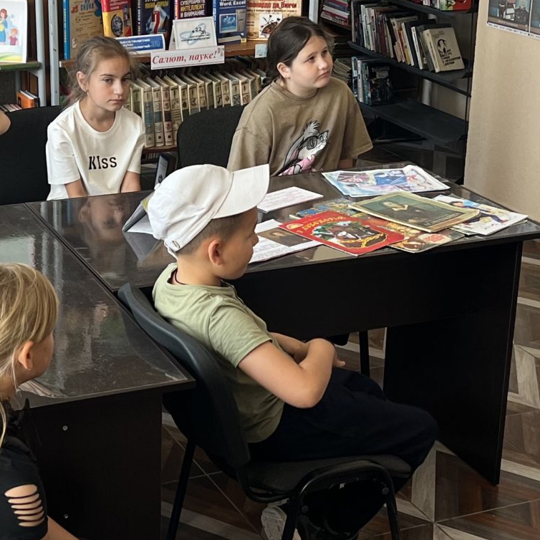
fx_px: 1377
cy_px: 249
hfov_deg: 22.1
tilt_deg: -20.1
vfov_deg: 22.2
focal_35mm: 78
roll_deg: -0.7
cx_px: 186
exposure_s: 1/121
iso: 100
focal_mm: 5.7
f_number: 1.5
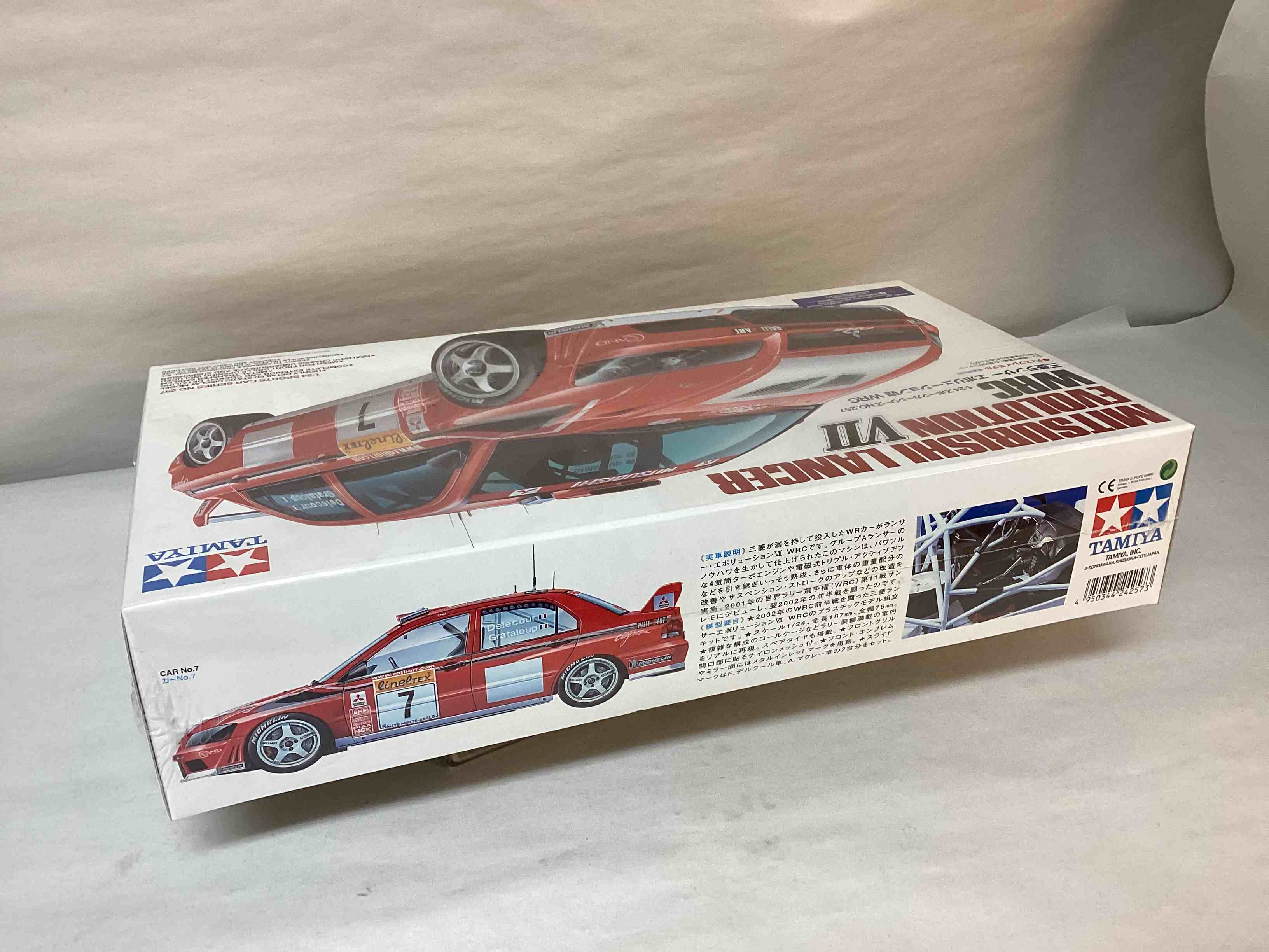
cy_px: 476
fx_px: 1136
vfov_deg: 45.4
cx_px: 634
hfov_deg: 58.4
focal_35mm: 31
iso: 100
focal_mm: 3.3
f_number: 2.4
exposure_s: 1/60
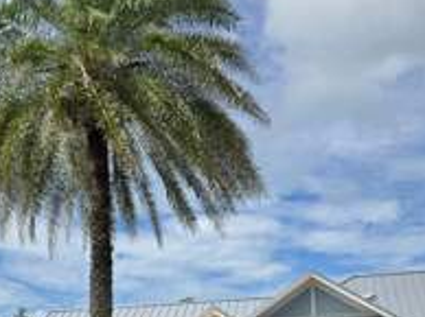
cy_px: 338
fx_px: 699
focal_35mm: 57
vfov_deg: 24.1
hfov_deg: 33.8
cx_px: 221
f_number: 1.7
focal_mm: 6.25
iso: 64
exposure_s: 1/7944
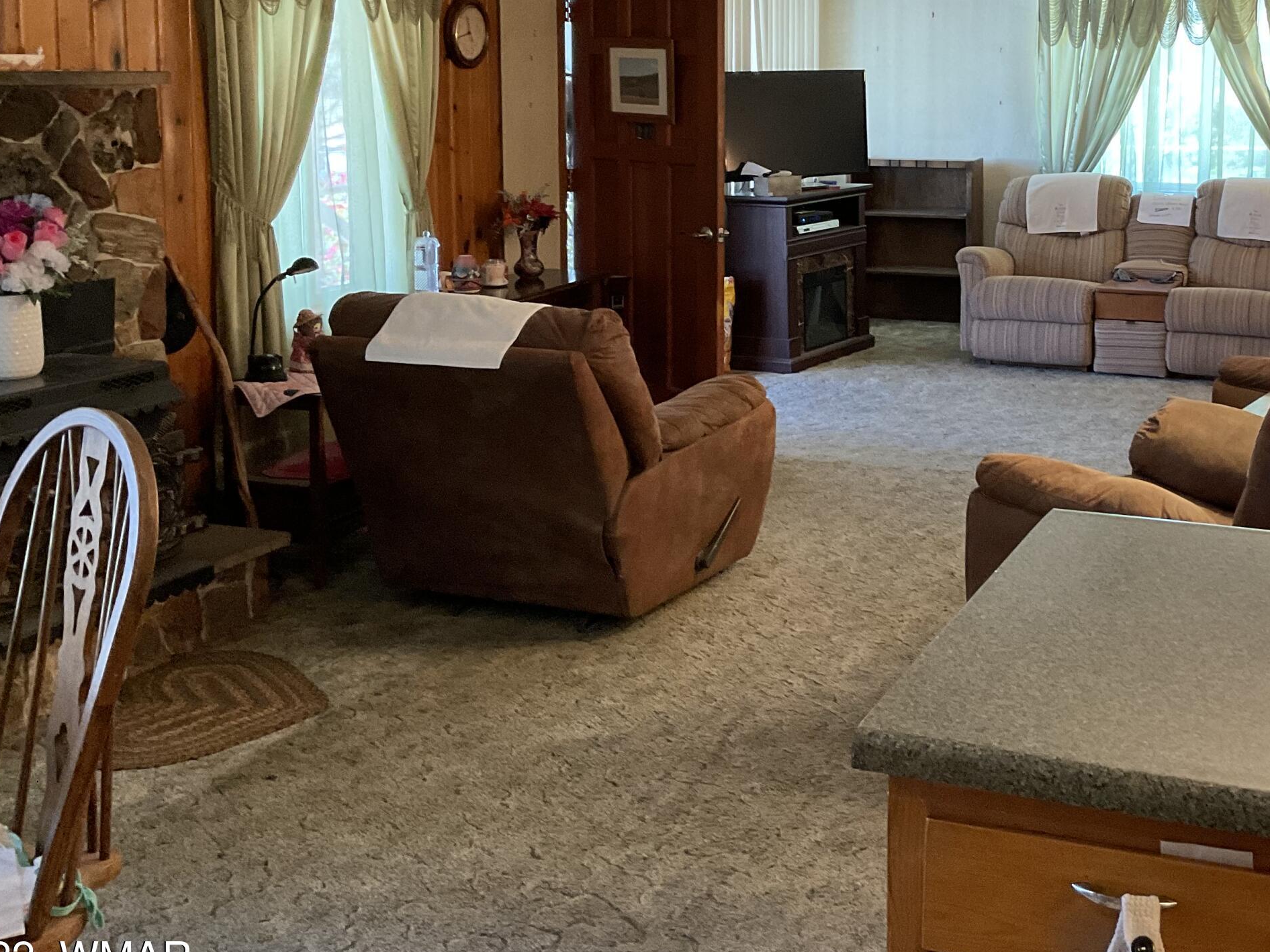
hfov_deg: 40.4
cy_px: 271
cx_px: 913
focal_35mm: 46
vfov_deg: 31.1
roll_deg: -1.6
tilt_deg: -7.0
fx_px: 1688
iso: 160
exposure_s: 1/60
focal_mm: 3
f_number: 1.8
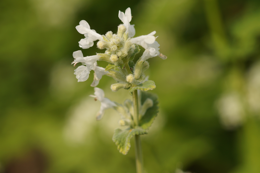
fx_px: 1163
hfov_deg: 12.8
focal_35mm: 161
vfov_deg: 8.5
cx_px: 122
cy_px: 84
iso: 100
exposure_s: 1/400
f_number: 5
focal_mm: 100
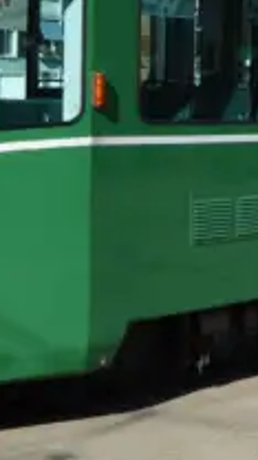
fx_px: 1483
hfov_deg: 9.9
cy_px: -38
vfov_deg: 17.1
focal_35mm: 122
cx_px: 97
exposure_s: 1/30
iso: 100
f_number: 20
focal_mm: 21
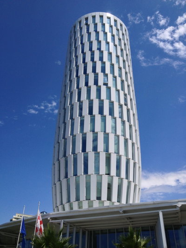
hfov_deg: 40.7
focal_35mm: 35
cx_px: 93
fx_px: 251
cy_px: 124
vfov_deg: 52.6
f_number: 2.4
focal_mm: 4.28
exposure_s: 1/3067
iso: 50
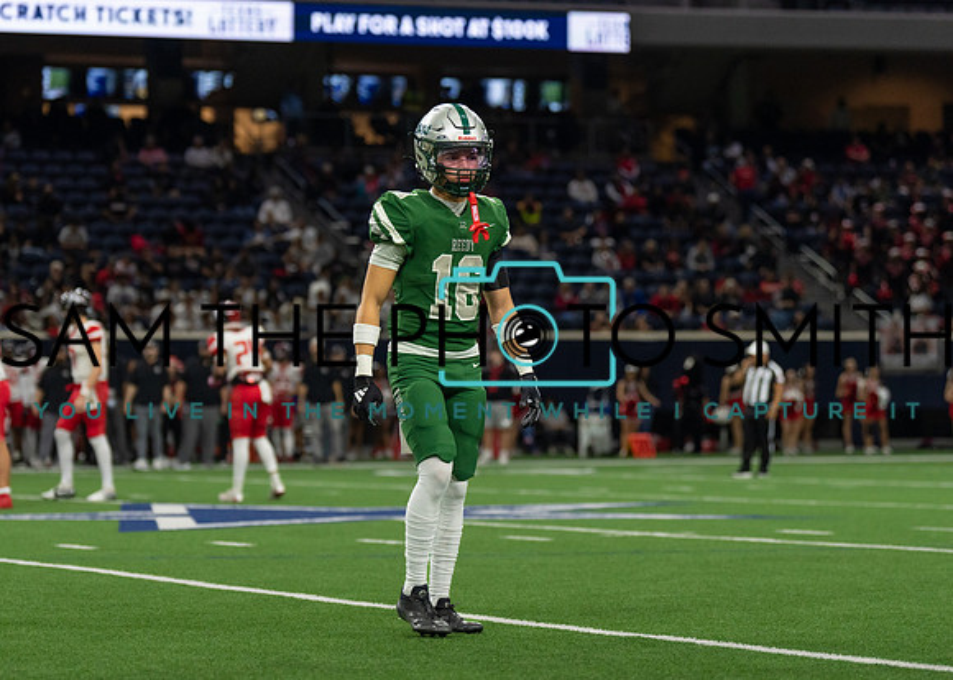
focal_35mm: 134
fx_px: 3634
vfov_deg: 10.7
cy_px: 294
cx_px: 410
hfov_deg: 14.9
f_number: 2.8
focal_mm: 103
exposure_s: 1/1000
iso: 1600
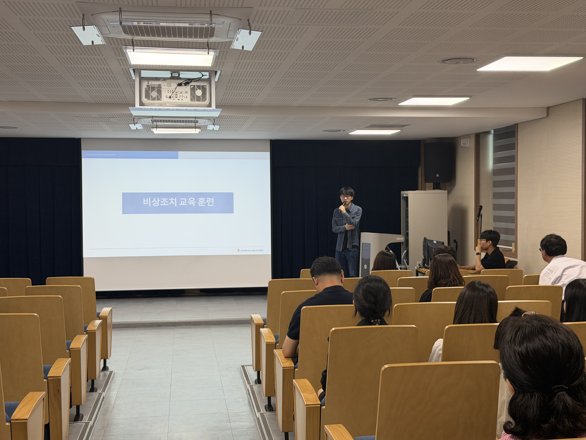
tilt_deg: -2.2
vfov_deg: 30.3
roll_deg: +1.0
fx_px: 813
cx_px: 293
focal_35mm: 48
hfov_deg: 39.7
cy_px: 220
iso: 64
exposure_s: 1/120
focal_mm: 6.76
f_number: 1.78
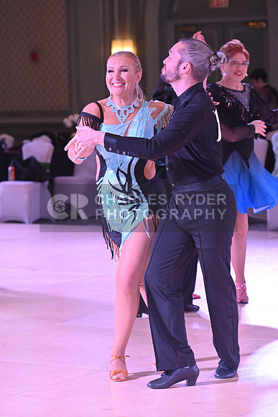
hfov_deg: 10.2
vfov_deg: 15.2
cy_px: 208
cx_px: 139
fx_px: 1563
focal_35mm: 135
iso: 5000
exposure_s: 1/400
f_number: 6.3
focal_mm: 135
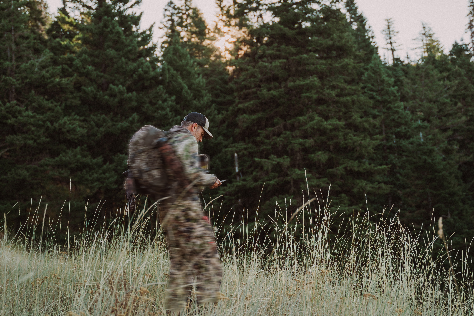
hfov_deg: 34.5
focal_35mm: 58
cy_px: 126
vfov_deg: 23.3
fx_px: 764
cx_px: 239
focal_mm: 44
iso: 100
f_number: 2.8
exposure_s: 1/320
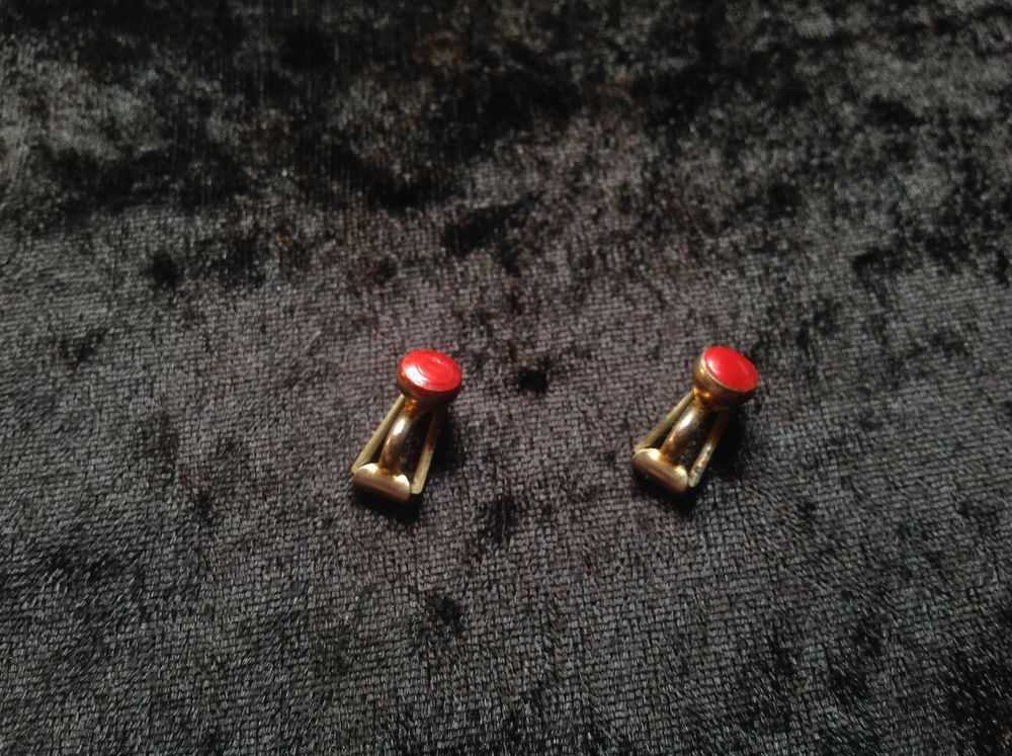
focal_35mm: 35
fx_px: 1022
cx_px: 506
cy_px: 378
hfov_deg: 52.7
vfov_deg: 40.6
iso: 64
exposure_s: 1/60
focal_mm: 4.28
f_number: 2.4
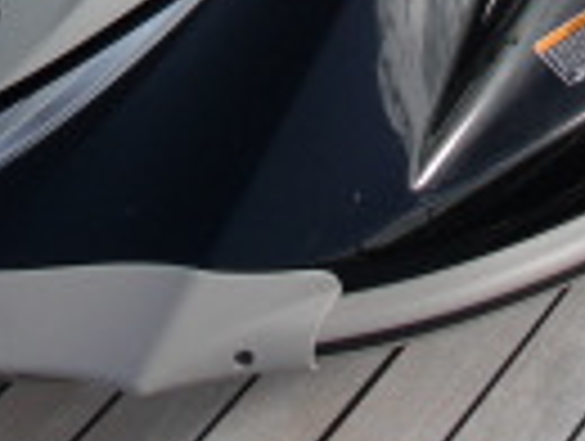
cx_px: 270
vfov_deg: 8.0
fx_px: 2997
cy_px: -428
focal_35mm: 177
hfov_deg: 11.1
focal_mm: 6.3
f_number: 2.8
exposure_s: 1/1000
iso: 50
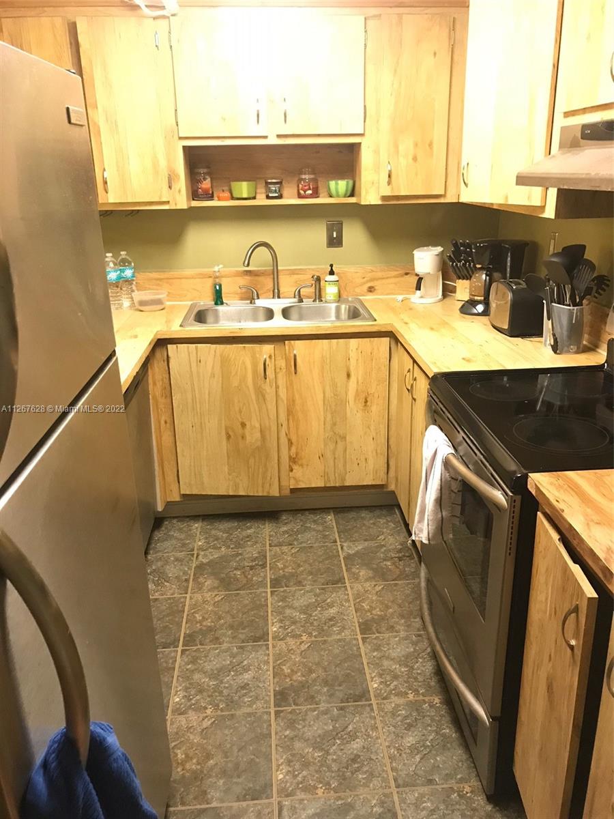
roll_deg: +1.5
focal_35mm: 28
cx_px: 307
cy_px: 410
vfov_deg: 63.4
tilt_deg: -18.2
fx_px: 662
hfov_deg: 49.7
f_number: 1.8
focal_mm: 3.99
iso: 100
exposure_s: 1/9
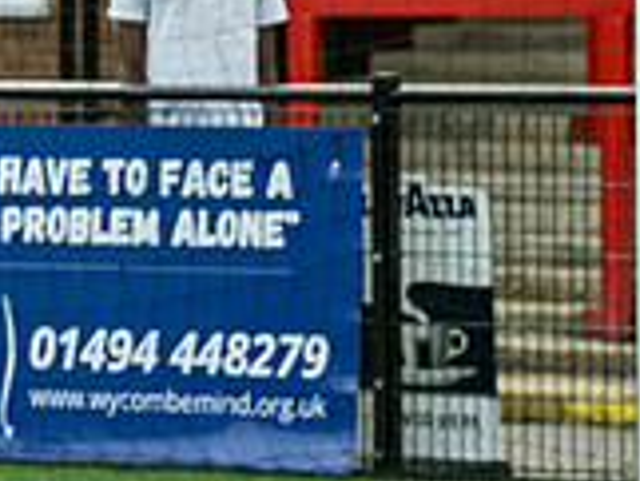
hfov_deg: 4.8
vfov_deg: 3.7
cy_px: -2
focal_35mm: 407
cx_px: -498
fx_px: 7530
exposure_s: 1/1000
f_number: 2.8
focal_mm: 86
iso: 400
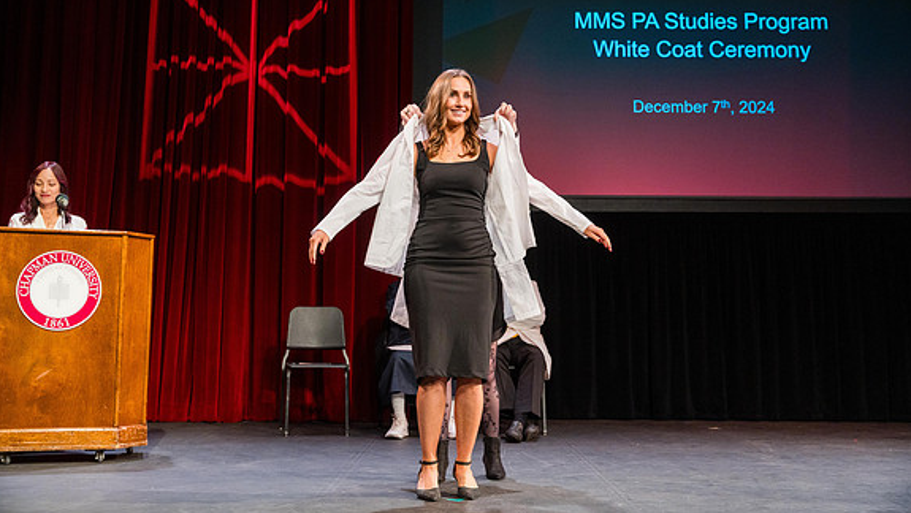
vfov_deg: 27.7
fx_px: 1039
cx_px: 455
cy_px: 226
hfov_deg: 47.3
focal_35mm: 43
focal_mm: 40.7
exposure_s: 1/320
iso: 1250
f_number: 3.5
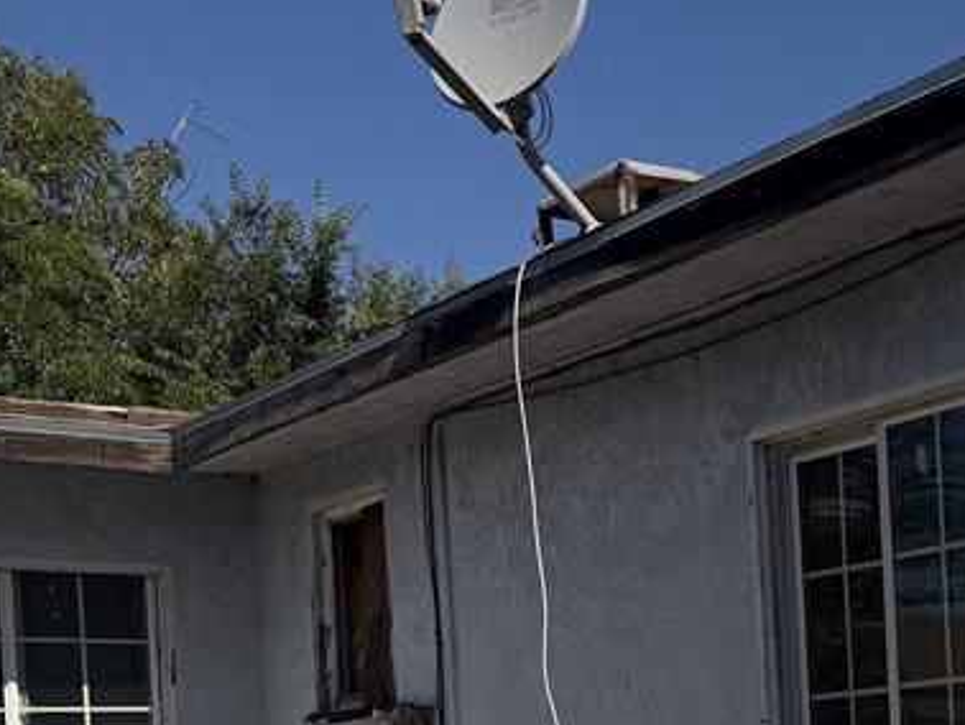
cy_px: 812
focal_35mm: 65
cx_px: 1088
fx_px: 1813
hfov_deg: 27.1
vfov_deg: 21.4
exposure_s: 1/22727
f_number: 1.78
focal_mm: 6.76
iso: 100
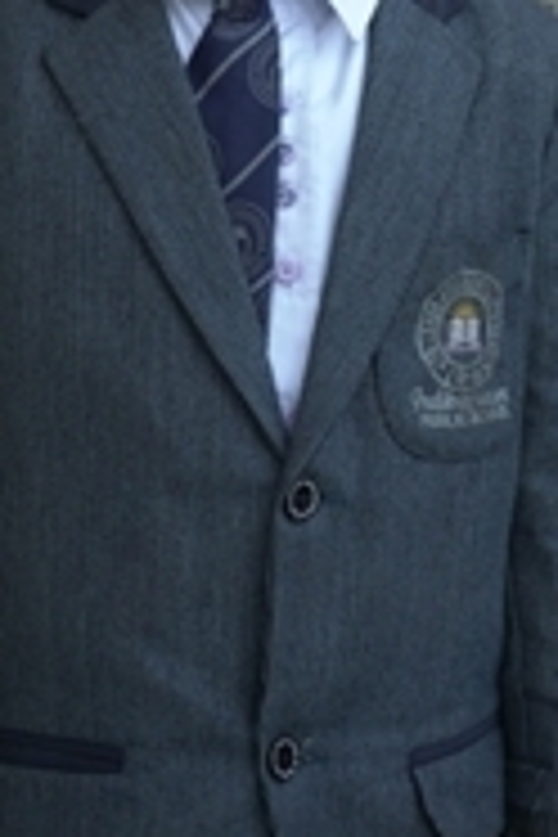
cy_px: -9
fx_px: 2581
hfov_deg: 12.3
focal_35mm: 111
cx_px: 313
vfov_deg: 18.0
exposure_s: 1/125
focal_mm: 46
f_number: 7.1
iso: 400
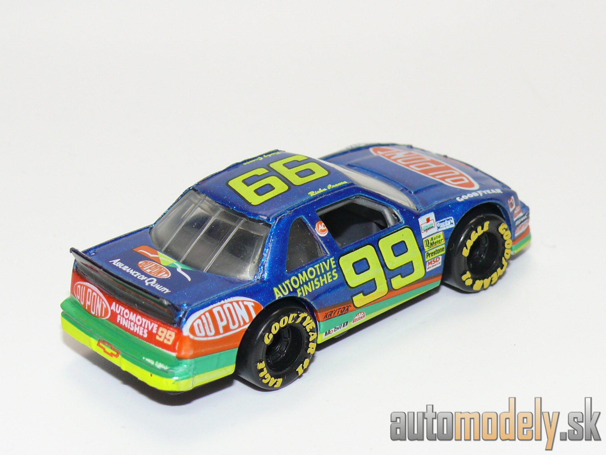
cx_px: 303
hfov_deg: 18.7
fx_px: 1838
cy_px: 228
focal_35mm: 105
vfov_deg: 14.1
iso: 100
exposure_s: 1/30
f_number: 4
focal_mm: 13.7
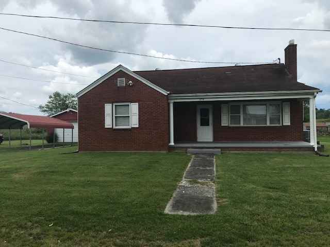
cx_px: 165
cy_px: 124
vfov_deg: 49.7
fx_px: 267
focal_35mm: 28
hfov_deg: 63.4
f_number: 1.8
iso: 20
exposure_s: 1/2740
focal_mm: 3.99
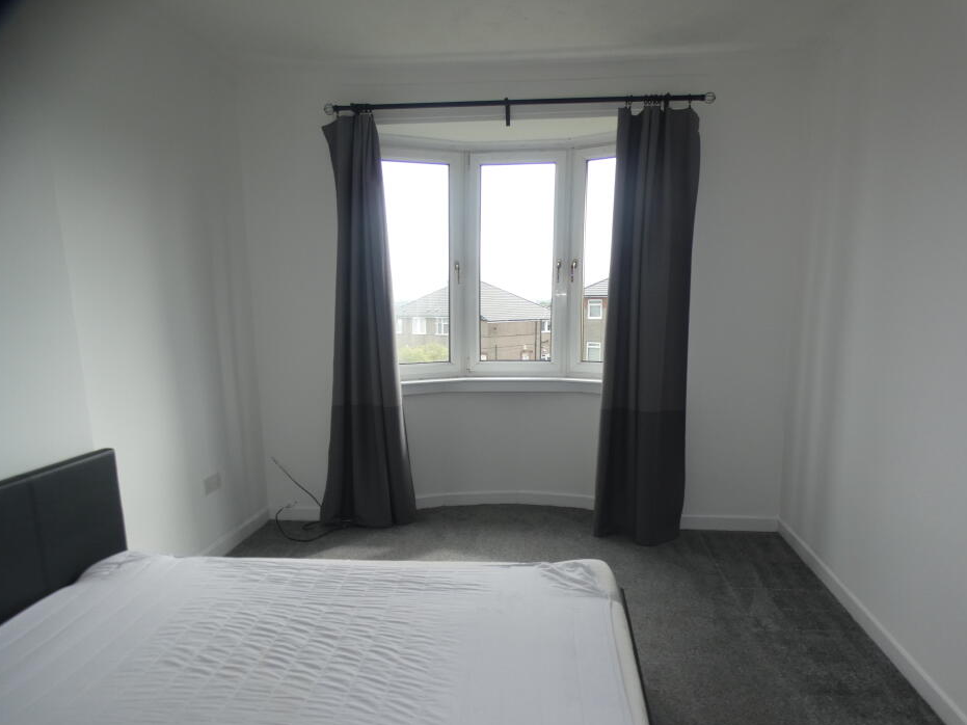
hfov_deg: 76.4
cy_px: 398
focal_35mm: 22
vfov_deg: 61.0
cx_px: 475
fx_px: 614
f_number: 2.8
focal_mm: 3.6
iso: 80
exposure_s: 1/160
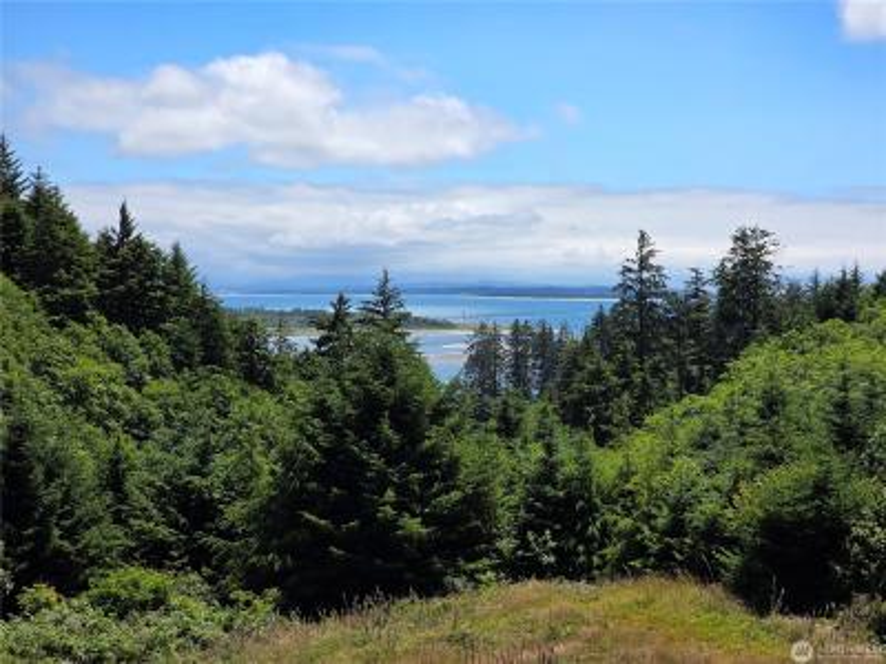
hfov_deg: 28.2
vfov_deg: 21.3
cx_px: 443
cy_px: 332
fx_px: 1766
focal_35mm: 69
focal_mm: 7.9
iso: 50
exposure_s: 1/2088
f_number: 2.4
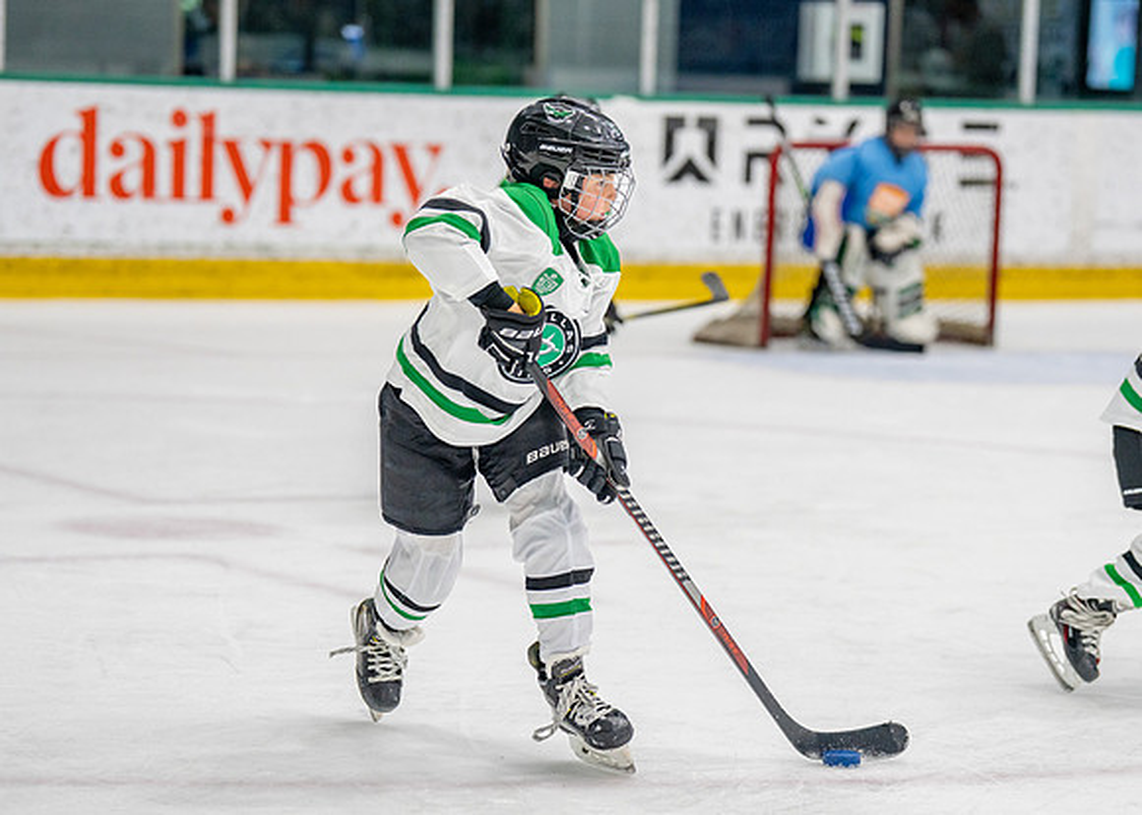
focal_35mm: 148
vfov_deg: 9.7
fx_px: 4804
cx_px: 628
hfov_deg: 13.6
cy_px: 436
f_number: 2.8
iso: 1000
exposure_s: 1/1600
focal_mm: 118
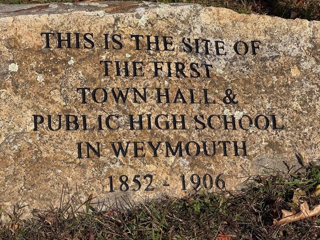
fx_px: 1109
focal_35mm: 120
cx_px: 160
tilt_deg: -17.2
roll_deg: +1.3
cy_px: 120
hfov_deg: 16.4
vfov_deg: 12.3
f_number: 2.8
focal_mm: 15.66
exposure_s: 1/1916
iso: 50
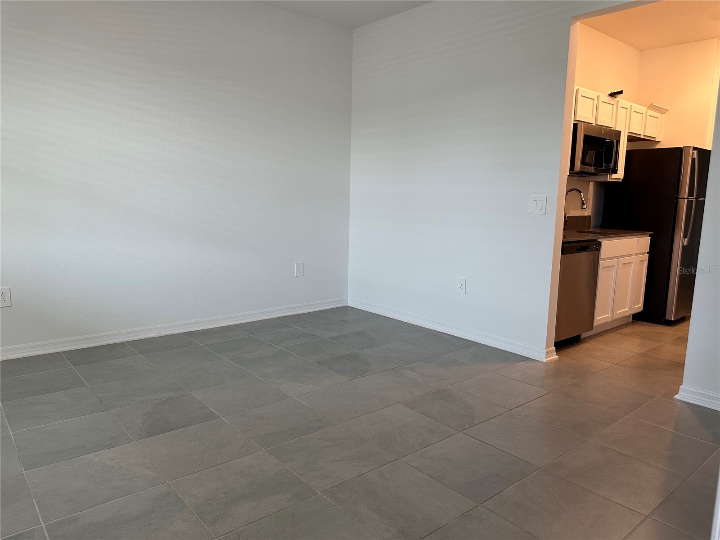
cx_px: 360
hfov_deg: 71.6
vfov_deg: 56.8
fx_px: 499
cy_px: 270
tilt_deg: -8.2
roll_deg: -1.3
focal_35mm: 24
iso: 200
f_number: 1.78
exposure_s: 1/120
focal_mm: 6.86
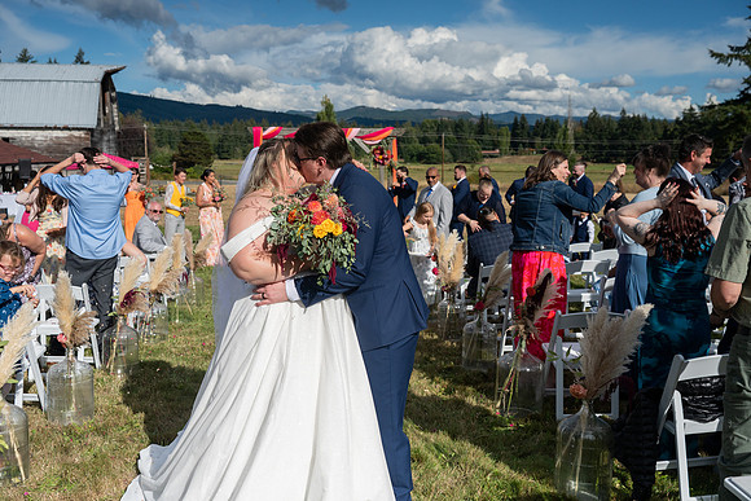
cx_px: 376
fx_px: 730
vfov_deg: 37.9
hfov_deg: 54.4
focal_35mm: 35
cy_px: 250
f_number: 5
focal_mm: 35
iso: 400
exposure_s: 1/8000
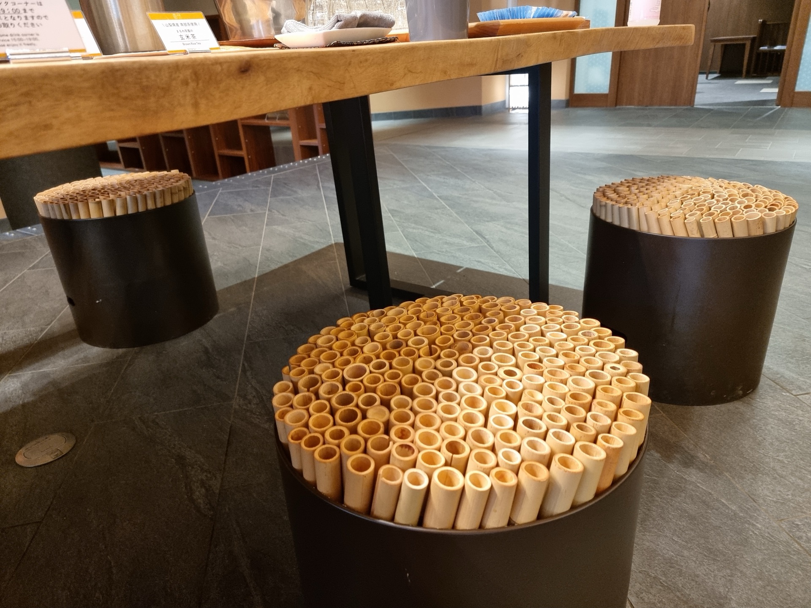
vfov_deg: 56.8
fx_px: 562
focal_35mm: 24
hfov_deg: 71.6
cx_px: 406
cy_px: 304
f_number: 1.8
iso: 500
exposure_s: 1/50
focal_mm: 6.7
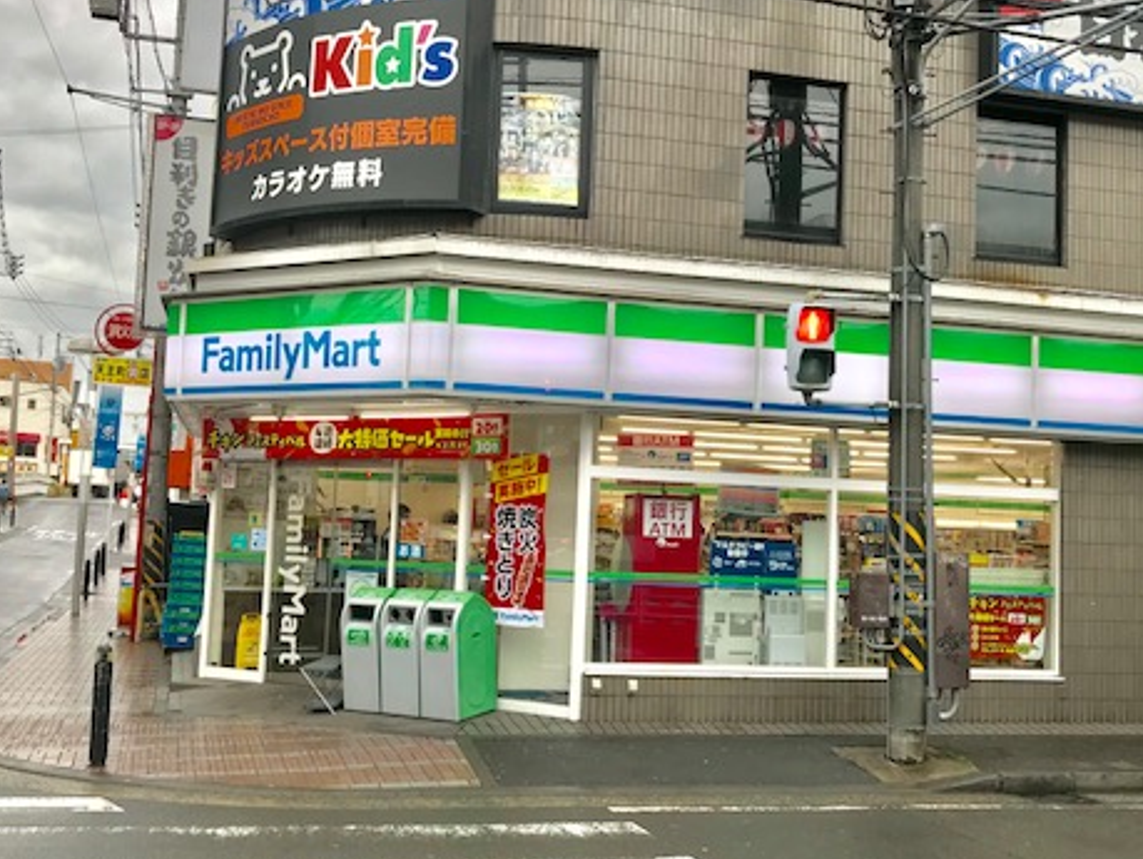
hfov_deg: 47.8
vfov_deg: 36.9
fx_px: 1289
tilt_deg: +5.0
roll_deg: -2.3
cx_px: 585
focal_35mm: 39
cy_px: 438
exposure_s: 1/123
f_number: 1.8
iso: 20
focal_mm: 3.99
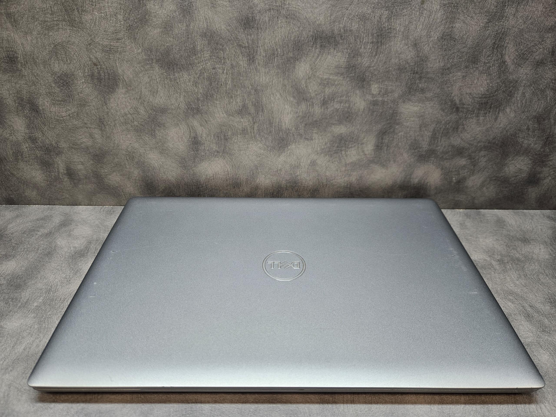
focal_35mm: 23
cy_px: 208
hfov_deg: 73.9
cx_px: 278
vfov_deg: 58.9
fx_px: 369
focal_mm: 5.4
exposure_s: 1/100
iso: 125
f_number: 1.8
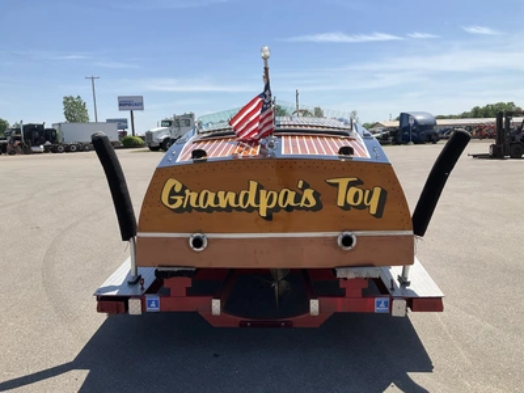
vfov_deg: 48.2
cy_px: 196
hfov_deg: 61.7
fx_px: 439
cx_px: 262
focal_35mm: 29
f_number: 1.8
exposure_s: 1/2141
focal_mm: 3
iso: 25
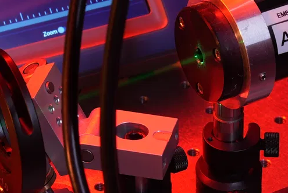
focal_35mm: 197
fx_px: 1577
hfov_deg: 10.4
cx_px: 234
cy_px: 66
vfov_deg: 7.0
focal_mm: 61
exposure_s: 6
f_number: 16
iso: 100
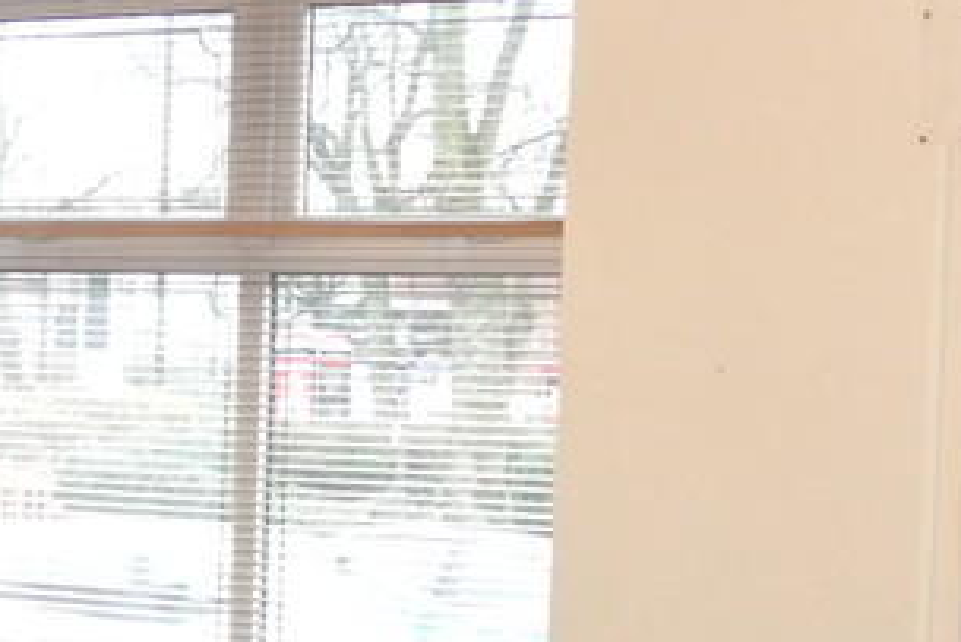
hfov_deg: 22.2
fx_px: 2430
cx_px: 275
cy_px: 621
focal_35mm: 91
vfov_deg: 14.8
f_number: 3.5
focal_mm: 10
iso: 900
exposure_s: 1/60
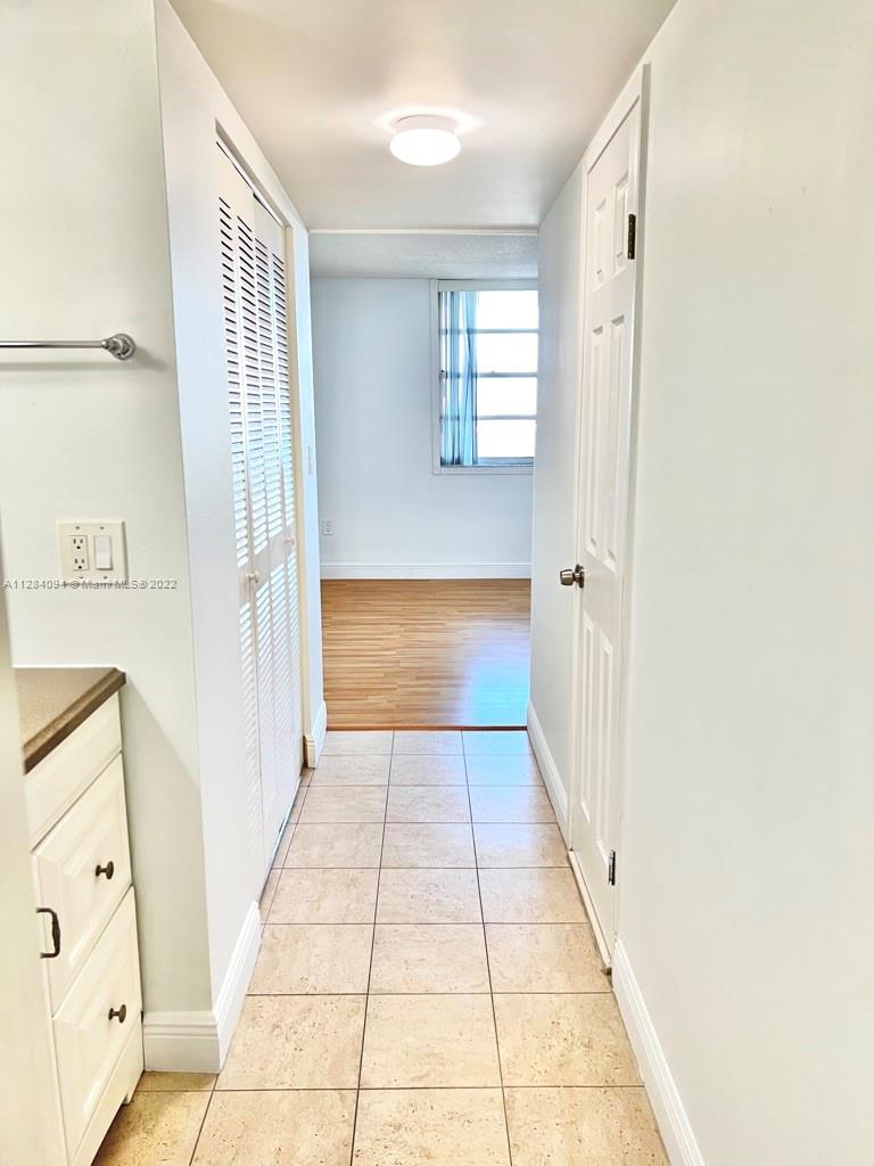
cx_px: 437
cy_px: 583
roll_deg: +0.0
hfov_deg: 53.1
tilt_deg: -10.7
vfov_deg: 67.3
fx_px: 875
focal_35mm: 26
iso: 100
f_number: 1.5
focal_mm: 5.7
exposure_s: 1/60
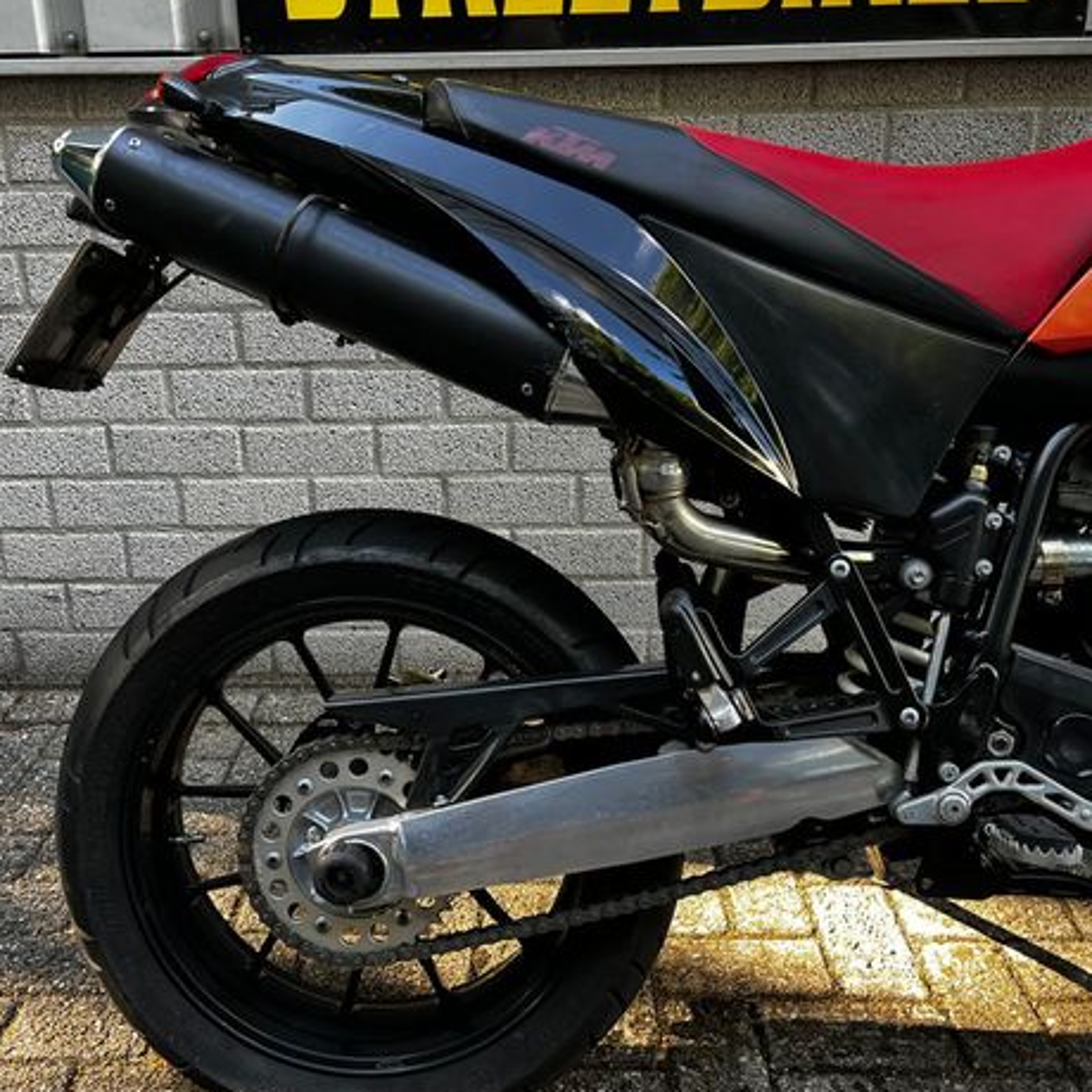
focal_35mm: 32
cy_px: 537
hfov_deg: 51.0
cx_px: 487
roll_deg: -0.3
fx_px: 1142
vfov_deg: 51.1
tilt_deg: -20.2
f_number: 1.6
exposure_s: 1/121
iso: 80
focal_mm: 5.1
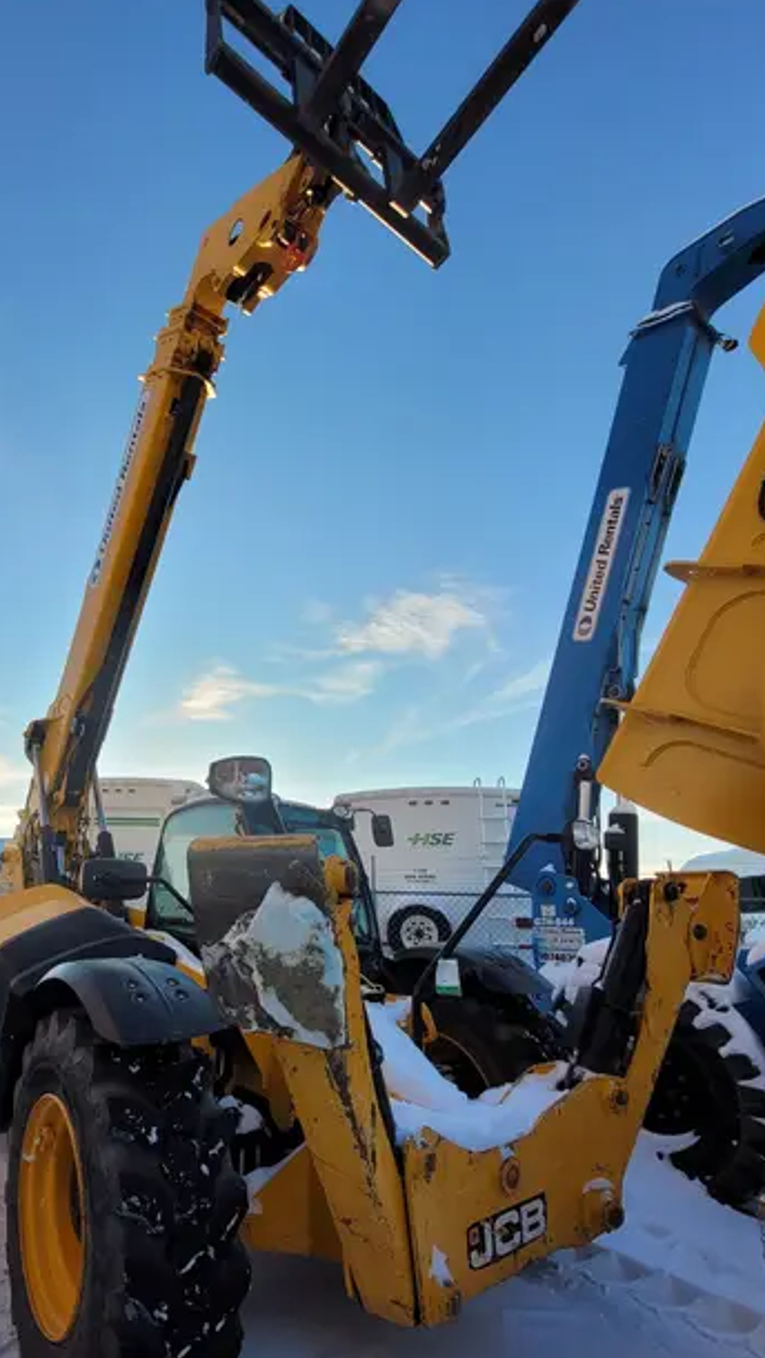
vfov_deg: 95.6
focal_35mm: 17
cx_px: 242
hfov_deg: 62.1
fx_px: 613
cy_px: 750
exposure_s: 1/657
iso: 40
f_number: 2.2
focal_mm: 1.74
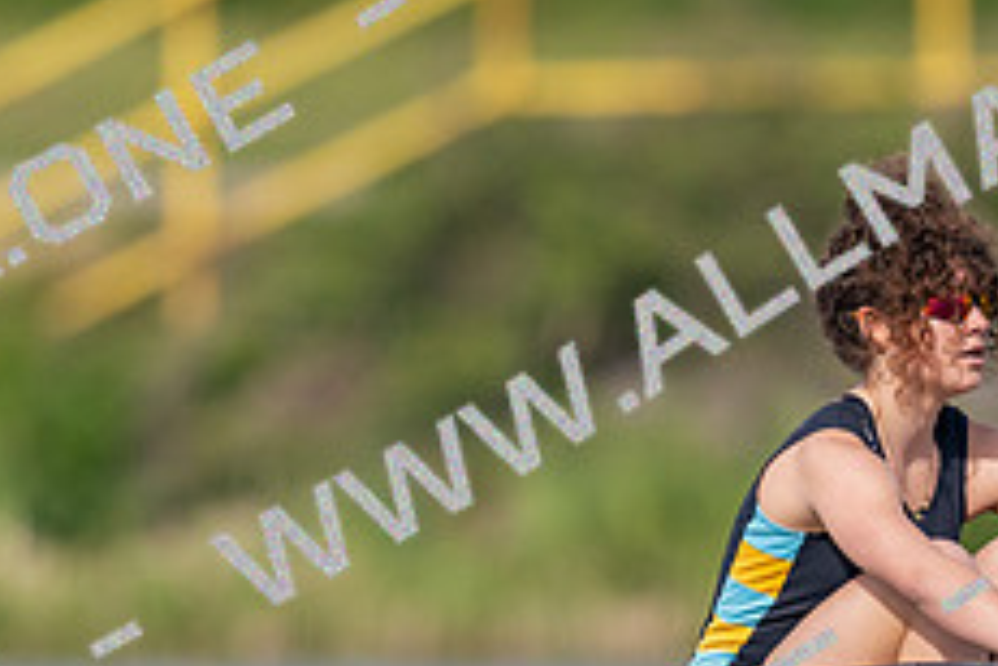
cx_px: 743
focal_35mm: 2260
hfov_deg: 0.9
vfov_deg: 0.6
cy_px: 618
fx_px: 62647
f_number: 4
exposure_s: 1/2500
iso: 280
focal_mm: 600
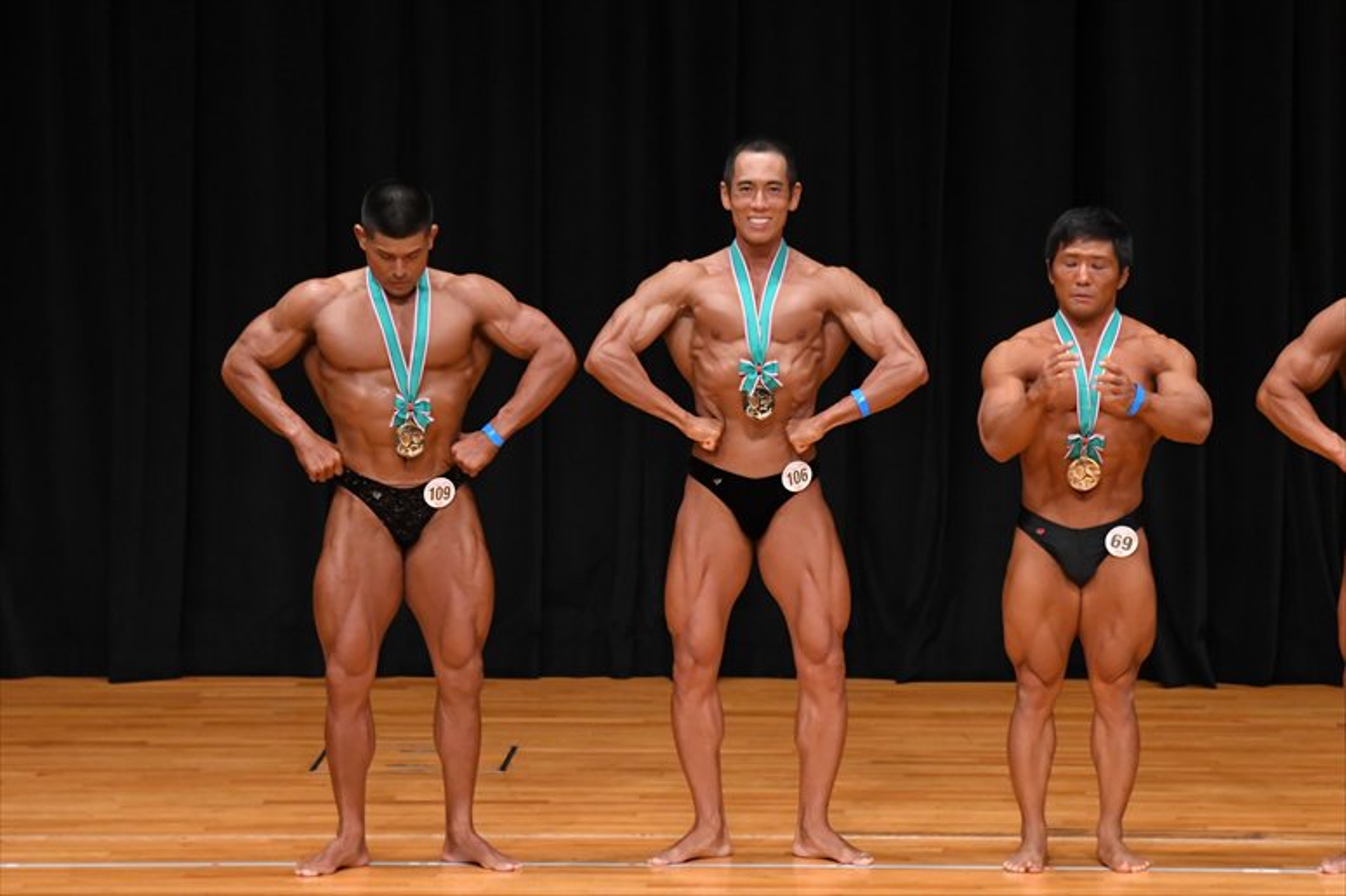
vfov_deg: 5.1
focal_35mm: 270
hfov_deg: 7.6
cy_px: 448
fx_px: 10090
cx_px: 673
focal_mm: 180
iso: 3200
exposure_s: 1/400
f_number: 5.6
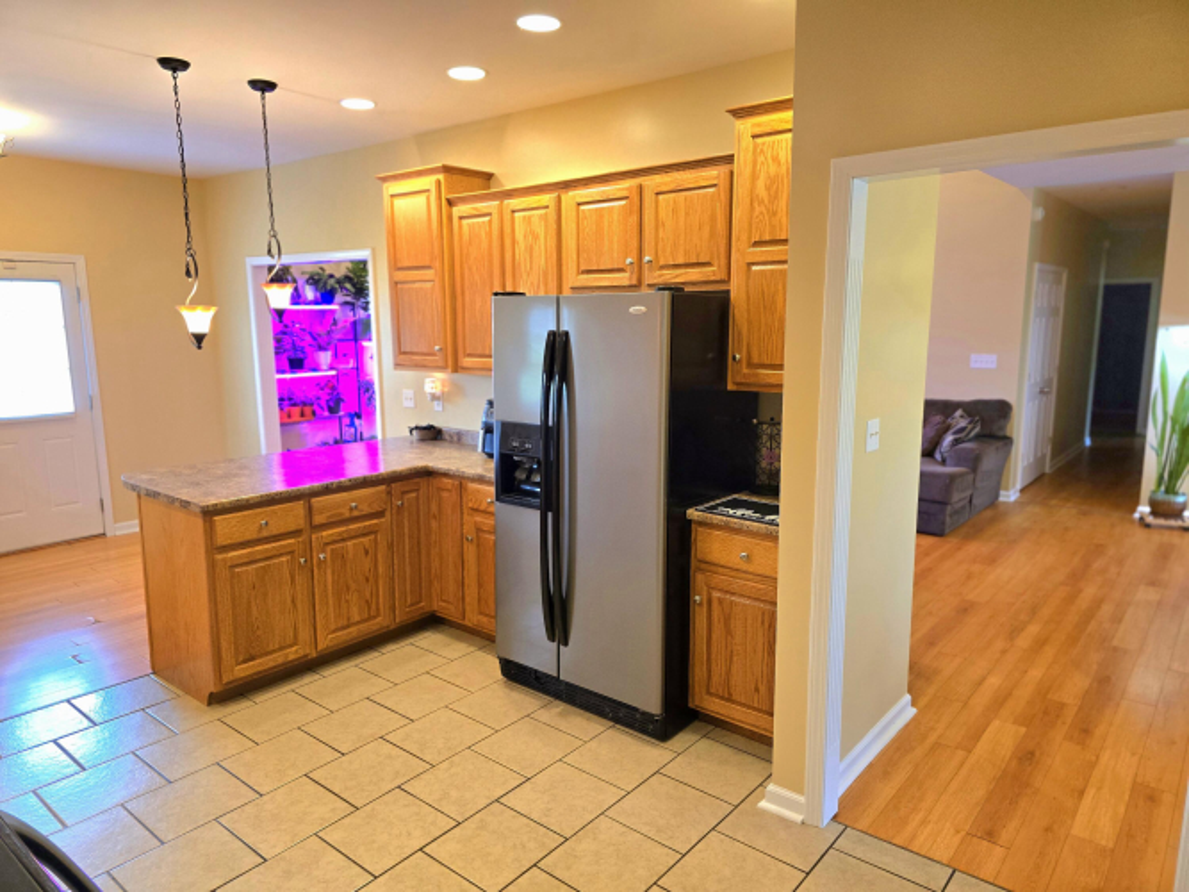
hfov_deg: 73.9
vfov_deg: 58.9
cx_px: 594
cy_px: 446
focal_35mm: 23
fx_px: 790
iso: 320
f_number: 1.7
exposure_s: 1/120
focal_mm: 6.3
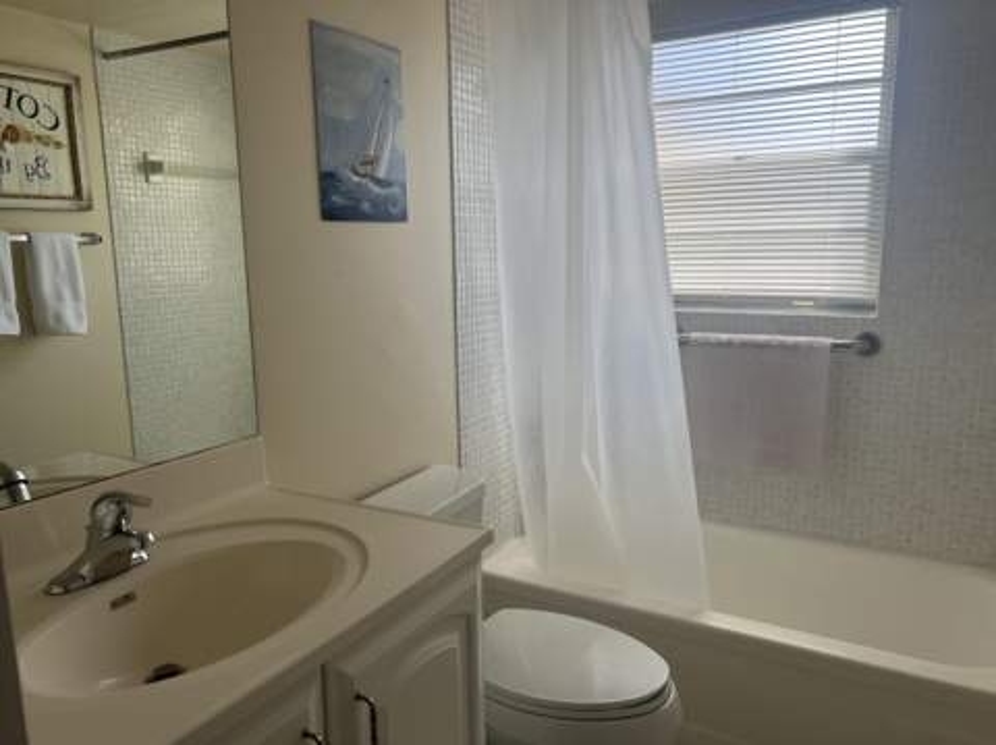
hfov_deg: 67.4
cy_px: 372
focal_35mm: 26
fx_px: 747
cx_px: 498
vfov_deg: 53.0
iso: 50
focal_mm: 5.7
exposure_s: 1/526
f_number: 1.5
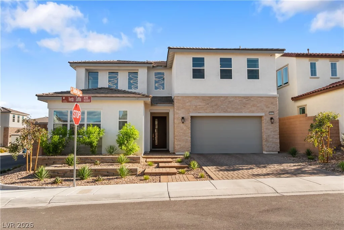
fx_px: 258
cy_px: 115
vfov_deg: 47.9
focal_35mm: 27
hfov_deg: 67.4
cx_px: 172
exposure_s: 1/800
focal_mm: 18
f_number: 8
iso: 400
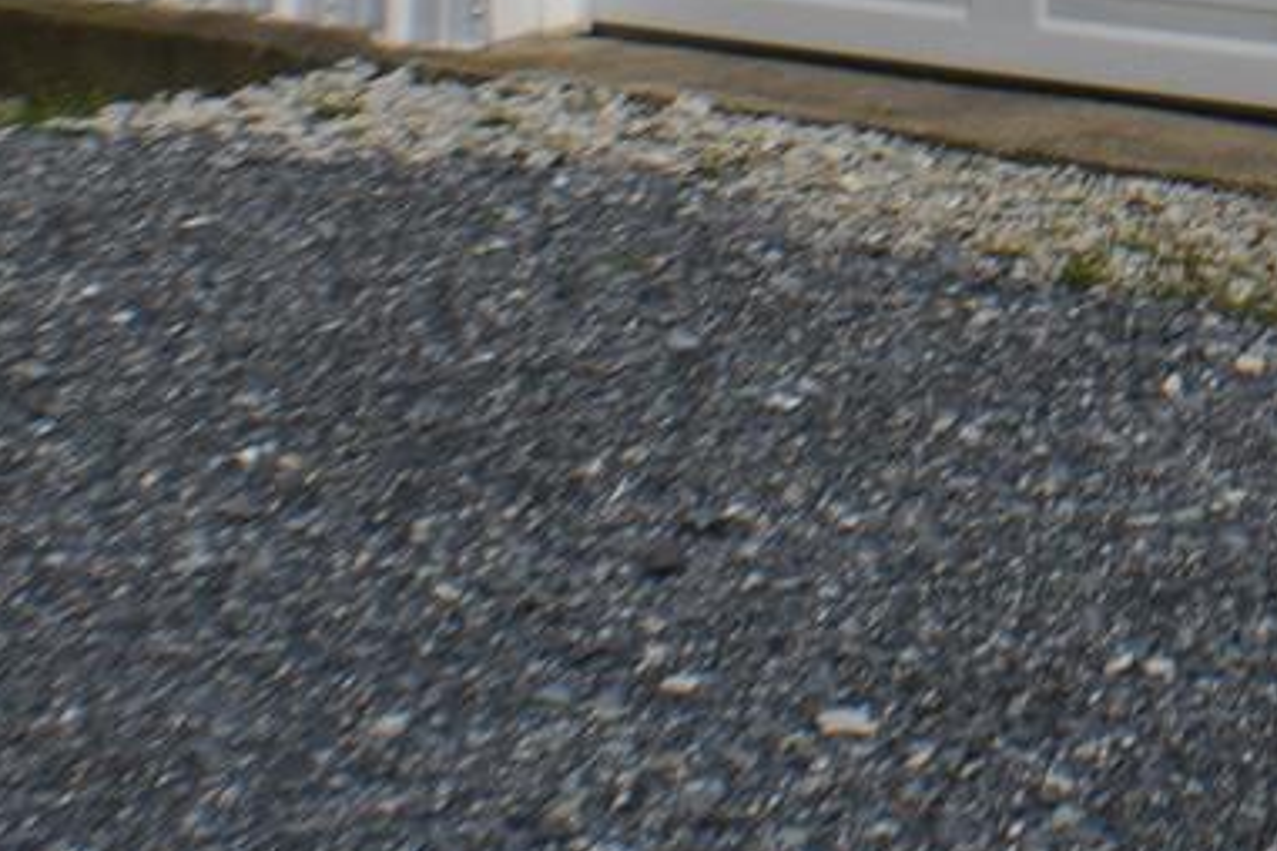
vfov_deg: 6.5
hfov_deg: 9.7
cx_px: 2286
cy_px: -1104
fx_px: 7154
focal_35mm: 202
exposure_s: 1/320
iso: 200
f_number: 9
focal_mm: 25
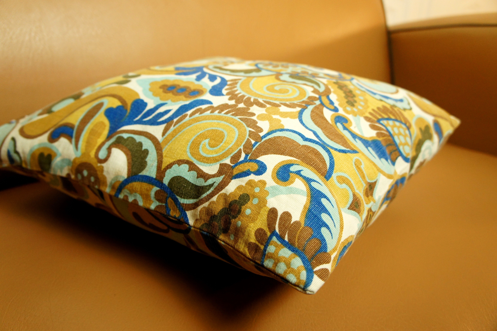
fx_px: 455
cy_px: 166
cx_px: 248
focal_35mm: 33
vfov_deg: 39.9
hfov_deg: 57.3
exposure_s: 1/60
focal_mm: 22
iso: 1000
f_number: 4
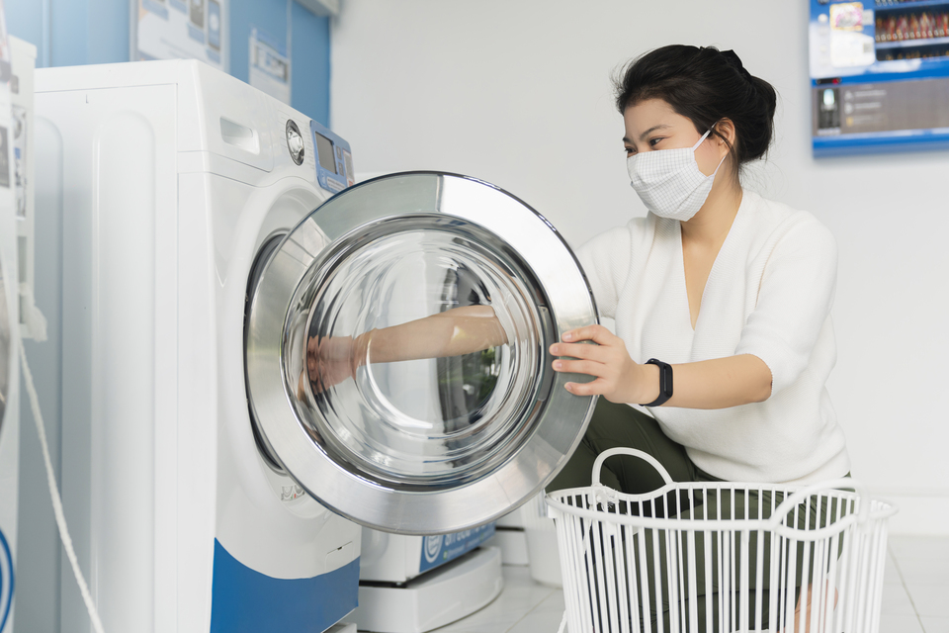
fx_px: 1186
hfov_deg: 43.6
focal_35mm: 45
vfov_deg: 29.9
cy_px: 316
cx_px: 474
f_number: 2.8
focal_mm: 45
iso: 400
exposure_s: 1/320
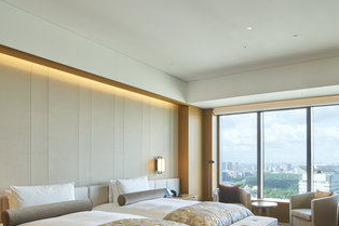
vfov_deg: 48.2
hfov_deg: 66.4
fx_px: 245
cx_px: 241
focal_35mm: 26
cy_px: 160
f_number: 11
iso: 320
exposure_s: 1/8
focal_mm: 17
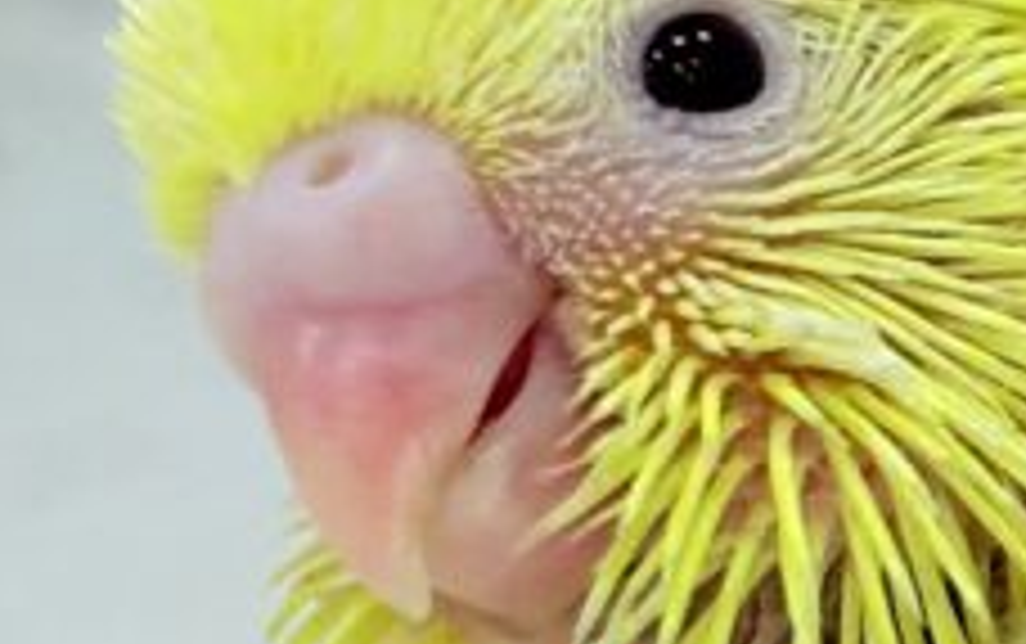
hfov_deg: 7.0
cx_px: 1940
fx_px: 8117
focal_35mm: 290
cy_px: 293
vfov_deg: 4.5
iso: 50
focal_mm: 5.96
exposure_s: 1/100
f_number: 1.6
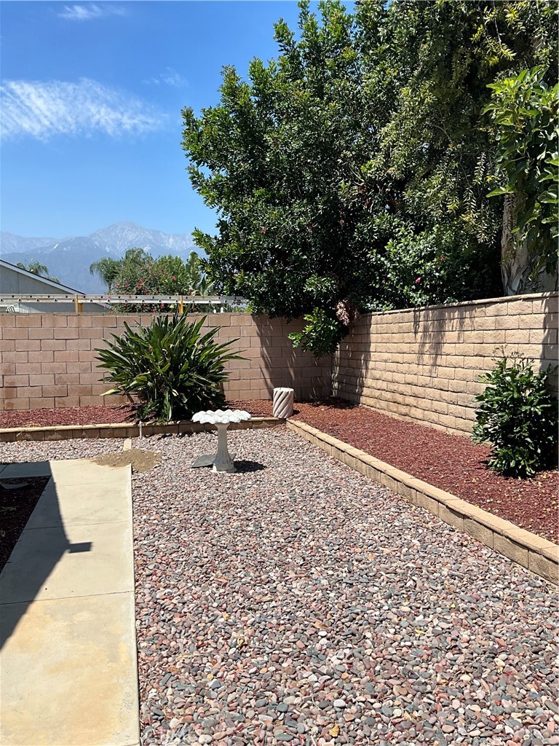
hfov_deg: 48.2
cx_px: 280
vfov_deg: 61.7
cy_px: 373
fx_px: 624
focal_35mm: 29
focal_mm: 3
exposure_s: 1/1786
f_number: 1.8
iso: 25
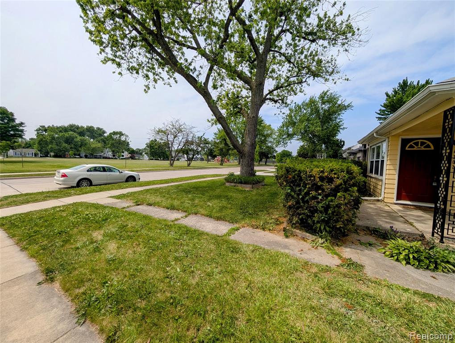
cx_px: 228
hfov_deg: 110.5
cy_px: 172
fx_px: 158
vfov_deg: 94.6
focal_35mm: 12
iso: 55
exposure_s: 1/3663
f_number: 1.7
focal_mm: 2.02
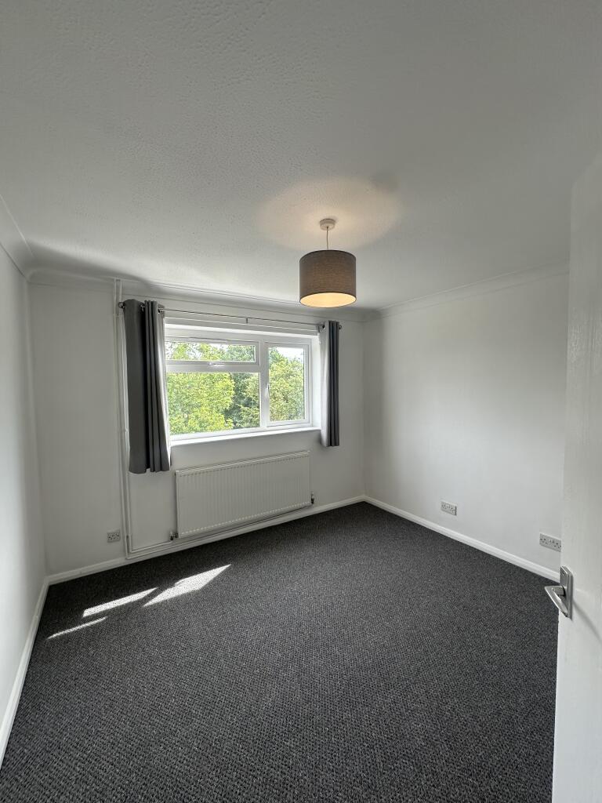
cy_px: 402
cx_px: 301
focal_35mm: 14
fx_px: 325
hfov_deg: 85.7
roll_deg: +0.0
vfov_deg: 102.1
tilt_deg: -2.0
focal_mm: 2.22
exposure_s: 1/196
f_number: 2.2
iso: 40
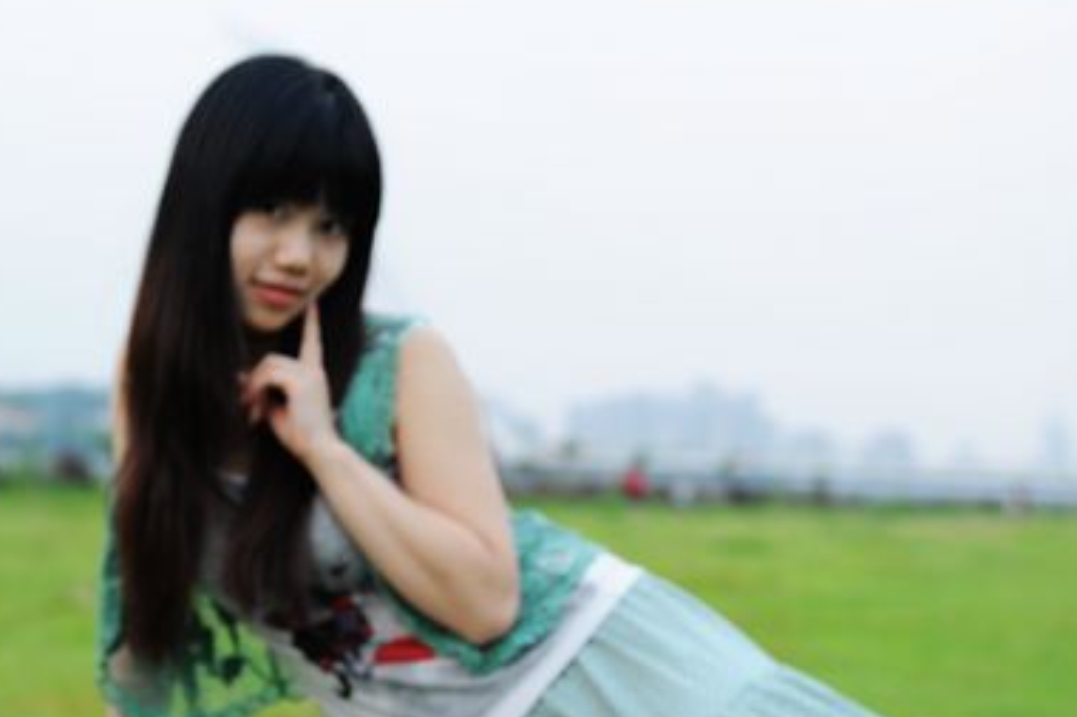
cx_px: 445
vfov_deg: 16.2
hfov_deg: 24.2
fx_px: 2512
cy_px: 316
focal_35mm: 84
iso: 200
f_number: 3.2
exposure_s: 1/25
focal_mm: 42
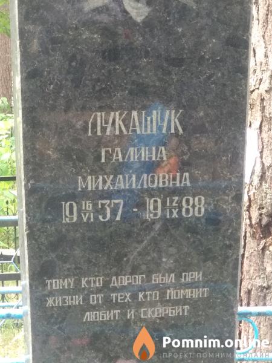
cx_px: 136
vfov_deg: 36.8
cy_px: 182
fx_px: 545
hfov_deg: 28.0
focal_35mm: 52
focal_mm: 5.99
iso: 640
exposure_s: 1/60
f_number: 2.6
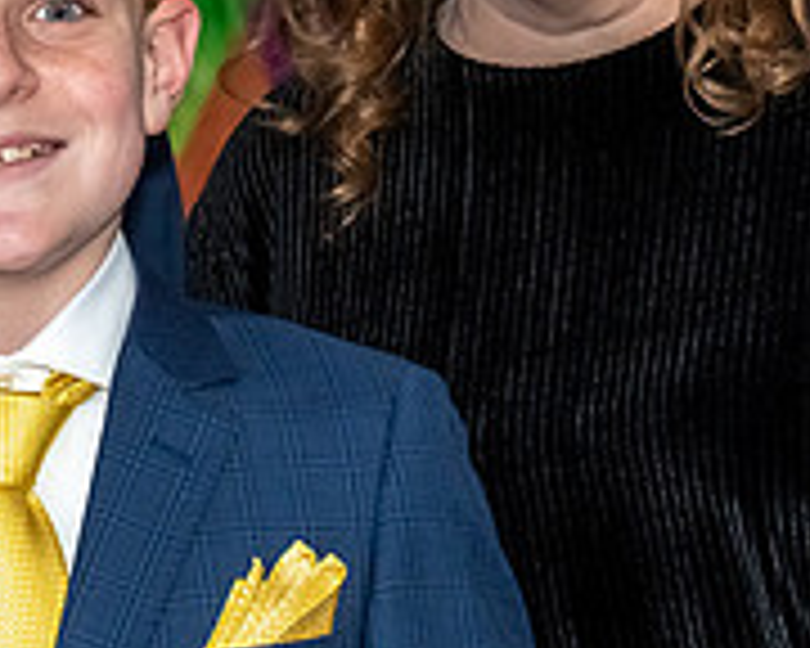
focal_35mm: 422
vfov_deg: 3.7
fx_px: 10117
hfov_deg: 4.6
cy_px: -9
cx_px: 18
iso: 500
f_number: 7.1
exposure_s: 1/250
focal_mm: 80
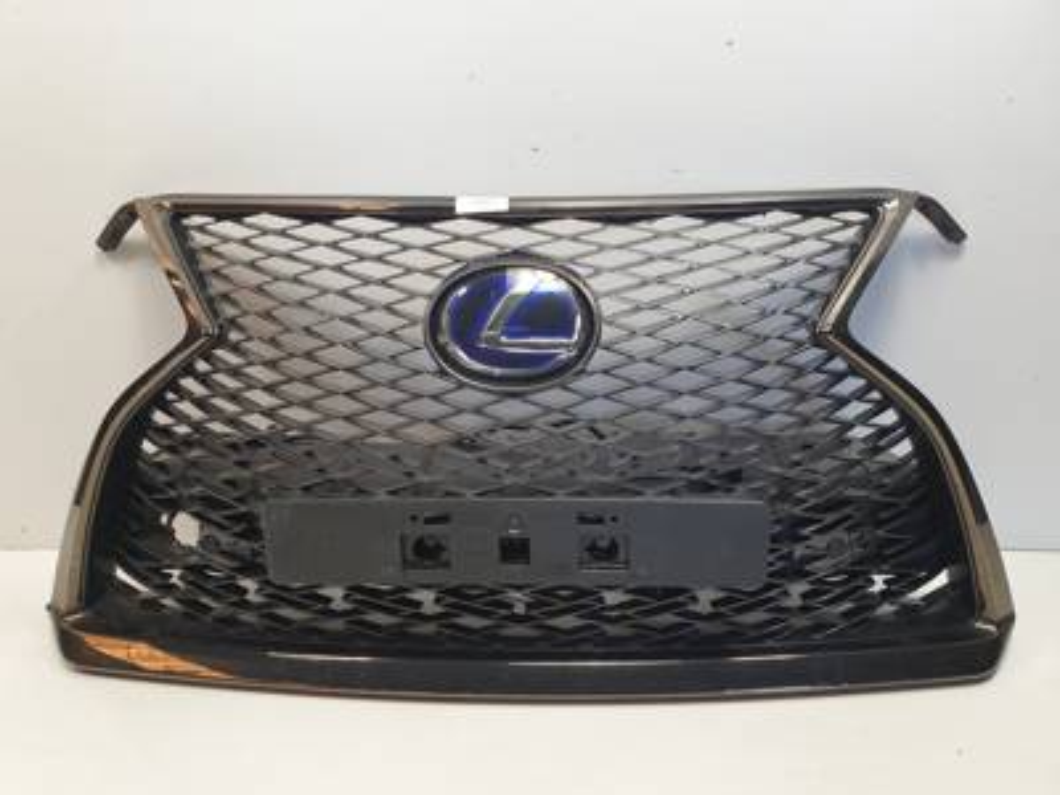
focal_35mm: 26
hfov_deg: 67.3
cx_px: 530
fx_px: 796
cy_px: 398
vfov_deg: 53.1
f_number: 2.4
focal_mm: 4.3
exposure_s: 1/50
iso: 50
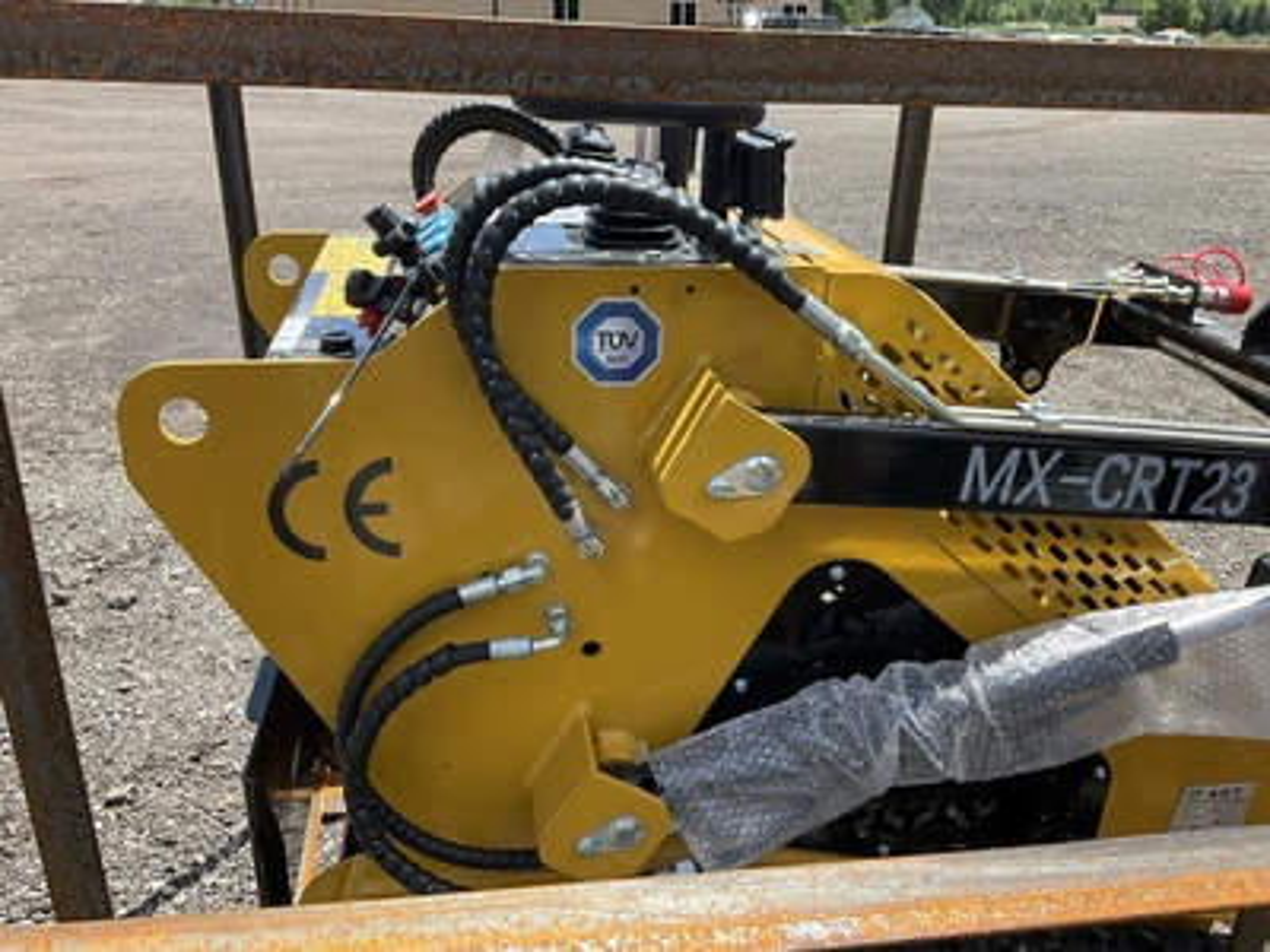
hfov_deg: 61.7
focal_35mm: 29
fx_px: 1064
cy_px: 476
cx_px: 635
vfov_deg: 48.2
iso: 25
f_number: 1.8
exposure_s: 1/719
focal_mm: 3
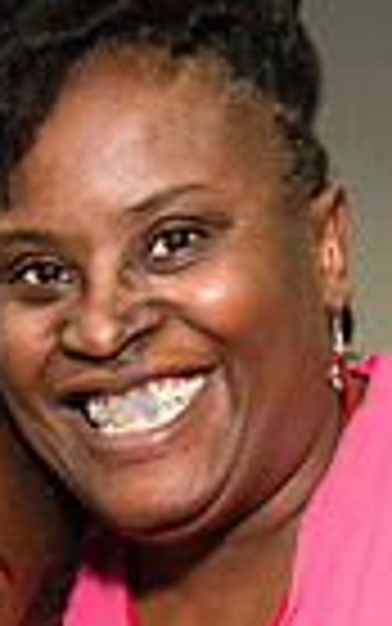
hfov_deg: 8.9
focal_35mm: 147
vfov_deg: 13.5
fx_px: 2510
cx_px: 56
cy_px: 891
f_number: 4.5
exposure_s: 1/500
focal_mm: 29
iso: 2000
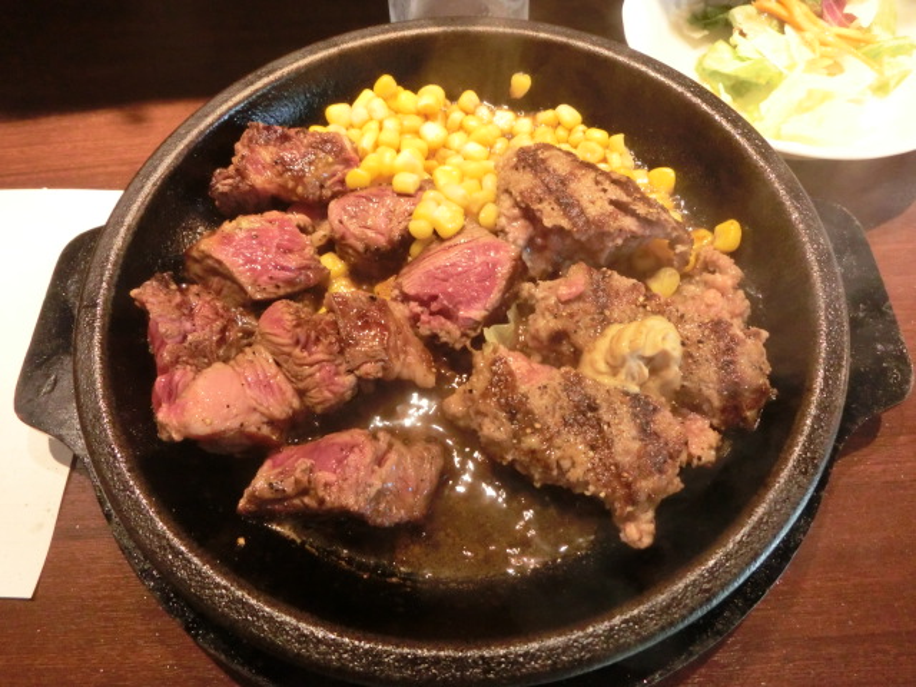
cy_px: 344
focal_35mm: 24
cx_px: 458
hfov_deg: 71.6
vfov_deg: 56.8
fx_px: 635
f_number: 3
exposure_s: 1/125
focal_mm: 4.24
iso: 800
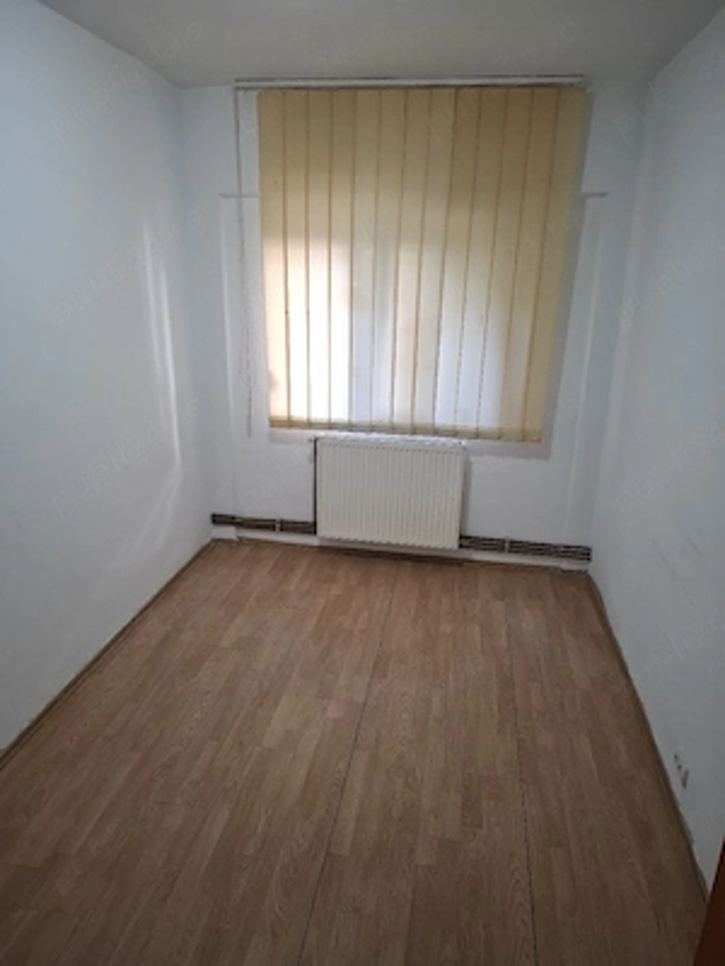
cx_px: 362
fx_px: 642
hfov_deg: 58.9
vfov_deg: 73.9
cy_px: 483
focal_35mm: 23
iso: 320
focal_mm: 5.54
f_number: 1.8
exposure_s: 1/50
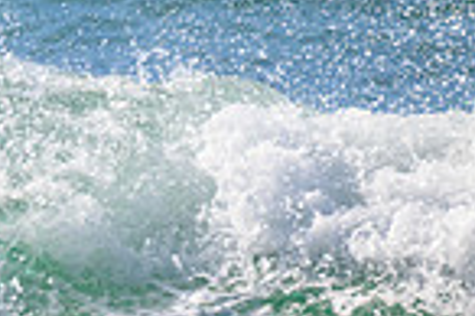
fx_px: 34082
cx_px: -455
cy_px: 226
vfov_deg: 0.5
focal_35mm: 2586
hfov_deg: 0.8
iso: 1000
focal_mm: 650
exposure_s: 1/1600
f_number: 11
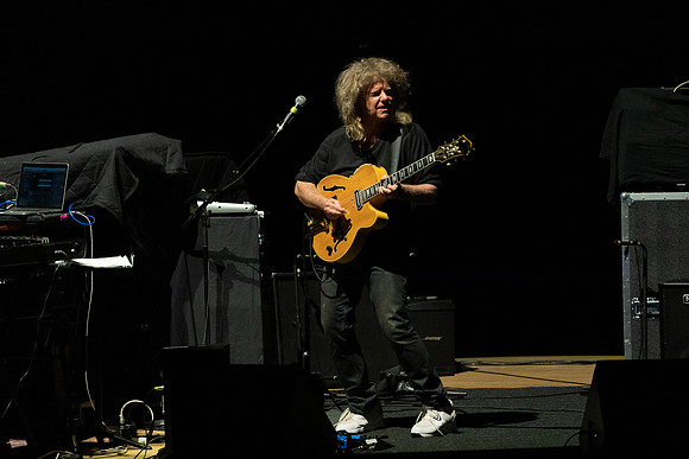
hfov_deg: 5.1
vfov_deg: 3.4
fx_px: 7727
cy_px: 227
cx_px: 370
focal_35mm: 404
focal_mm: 376
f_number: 5.6
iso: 3200
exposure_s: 1/250
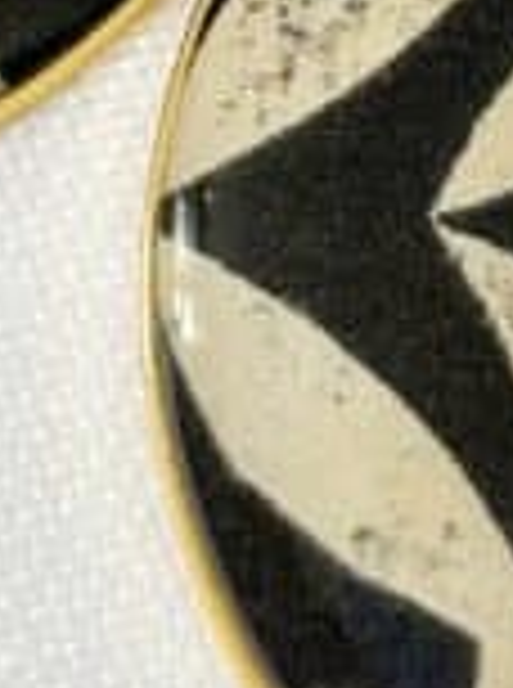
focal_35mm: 349
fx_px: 6925
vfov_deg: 5.6
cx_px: 360
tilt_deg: -67.4
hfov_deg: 4.2
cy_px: -292
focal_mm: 5.96
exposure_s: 1/225
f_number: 1.6
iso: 32
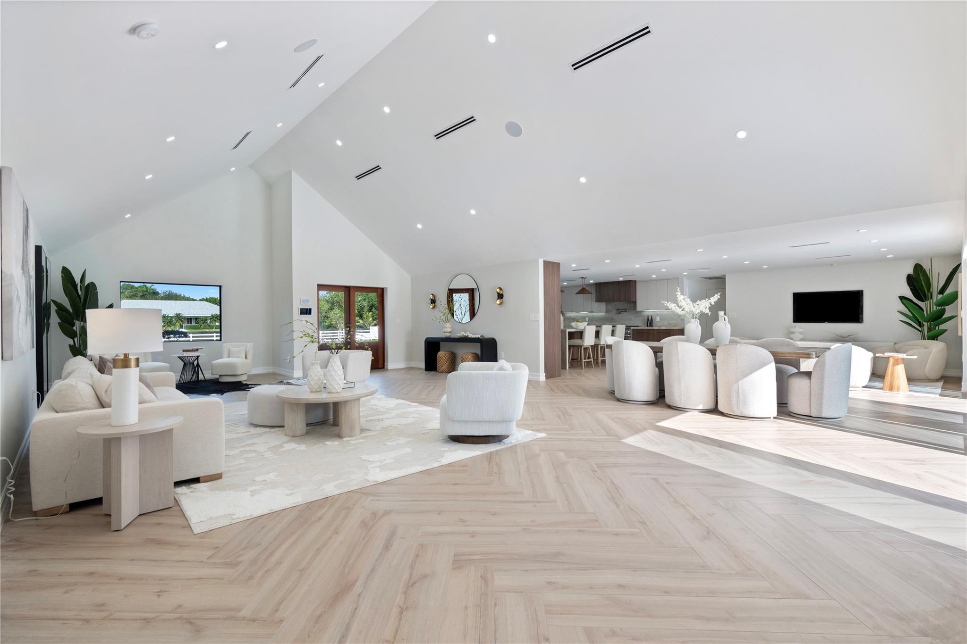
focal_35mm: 16
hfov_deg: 96.7
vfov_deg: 73.7
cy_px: 322
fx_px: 430
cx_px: 484
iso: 800
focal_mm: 16
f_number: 9
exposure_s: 1/80
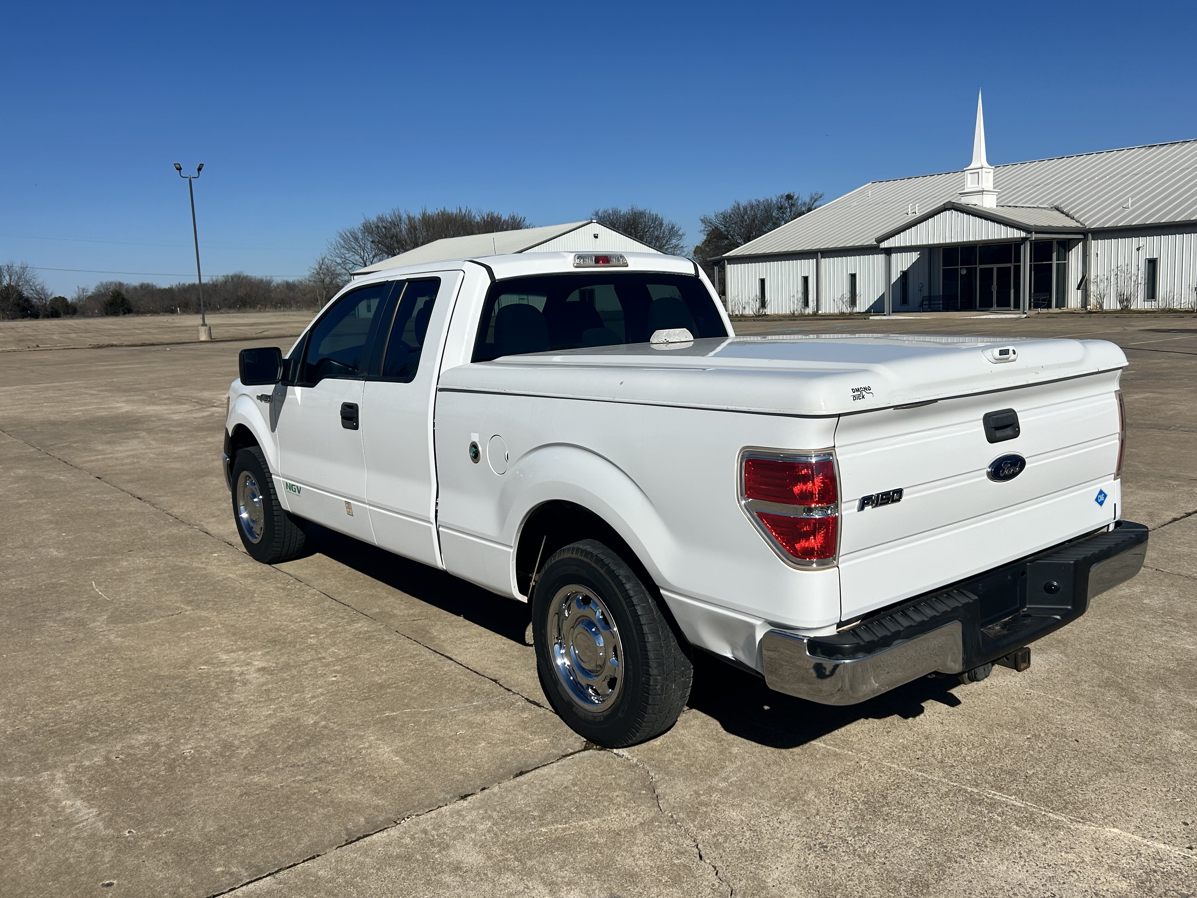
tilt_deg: -7.5
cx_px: 648
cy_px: 430
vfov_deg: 48.2
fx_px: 1003
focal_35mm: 29
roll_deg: +3.2
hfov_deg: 61.6
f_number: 1.5
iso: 50
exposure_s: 1/11364
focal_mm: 5.7
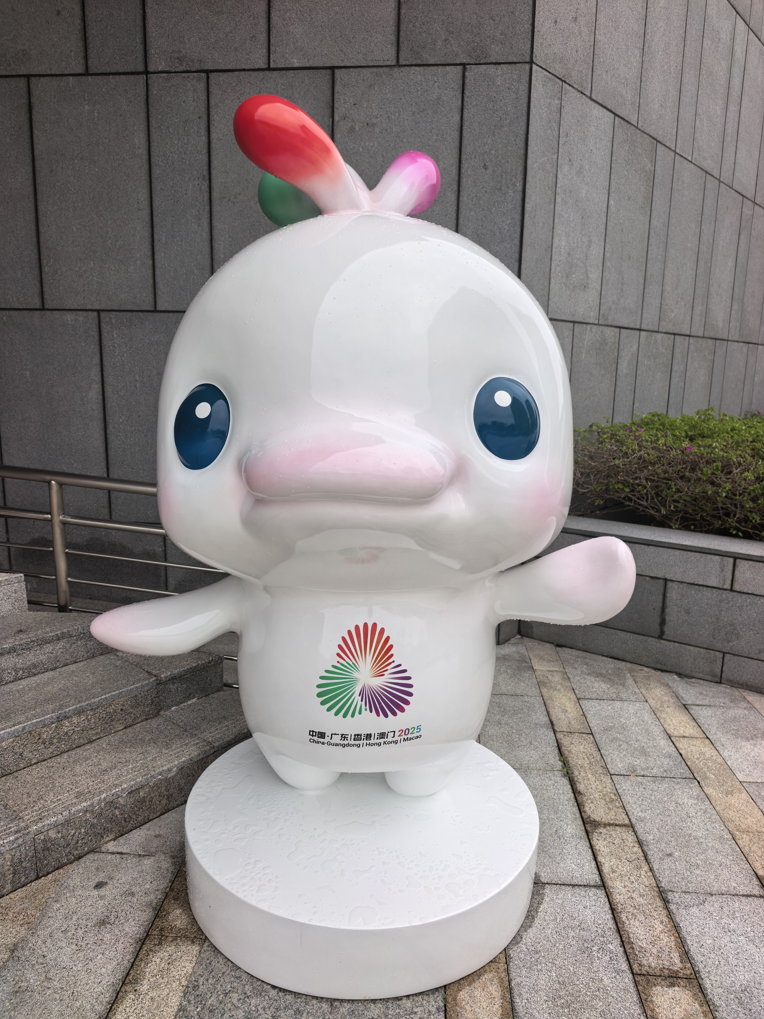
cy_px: 510
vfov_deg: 71.6
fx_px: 706
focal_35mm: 24
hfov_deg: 56.8
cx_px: 382
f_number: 2
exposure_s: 1/543
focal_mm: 6.98
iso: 50
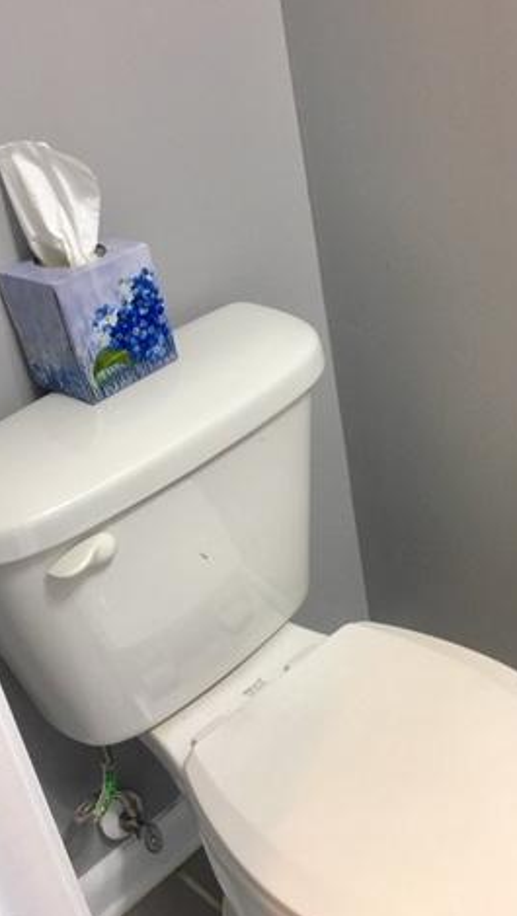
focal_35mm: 43
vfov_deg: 47.3
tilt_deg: -29.4
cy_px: 460
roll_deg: +8.9
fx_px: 1046
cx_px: 293
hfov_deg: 27.7
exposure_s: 1/15
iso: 50
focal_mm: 4.15
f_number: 2.2
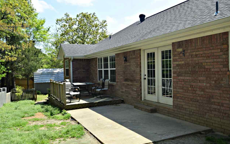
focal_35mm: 31
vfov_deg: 40.6
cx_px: 115
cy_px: 75
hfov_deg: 61.2
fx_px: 194
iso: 200
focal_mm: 20
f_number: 9
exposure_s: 1/320
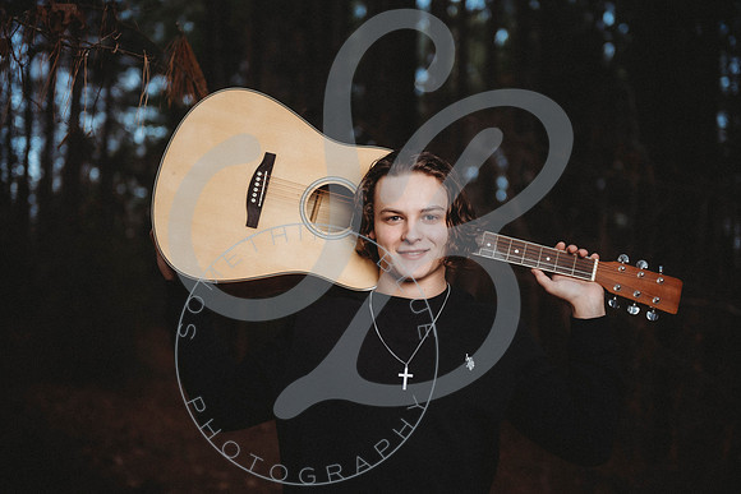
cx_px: 370
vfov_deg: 21.9
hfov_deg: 32.4
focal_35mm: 62
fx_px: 1276
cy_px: 247
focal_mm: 62
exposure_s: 1/160
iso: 100
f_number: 2.8
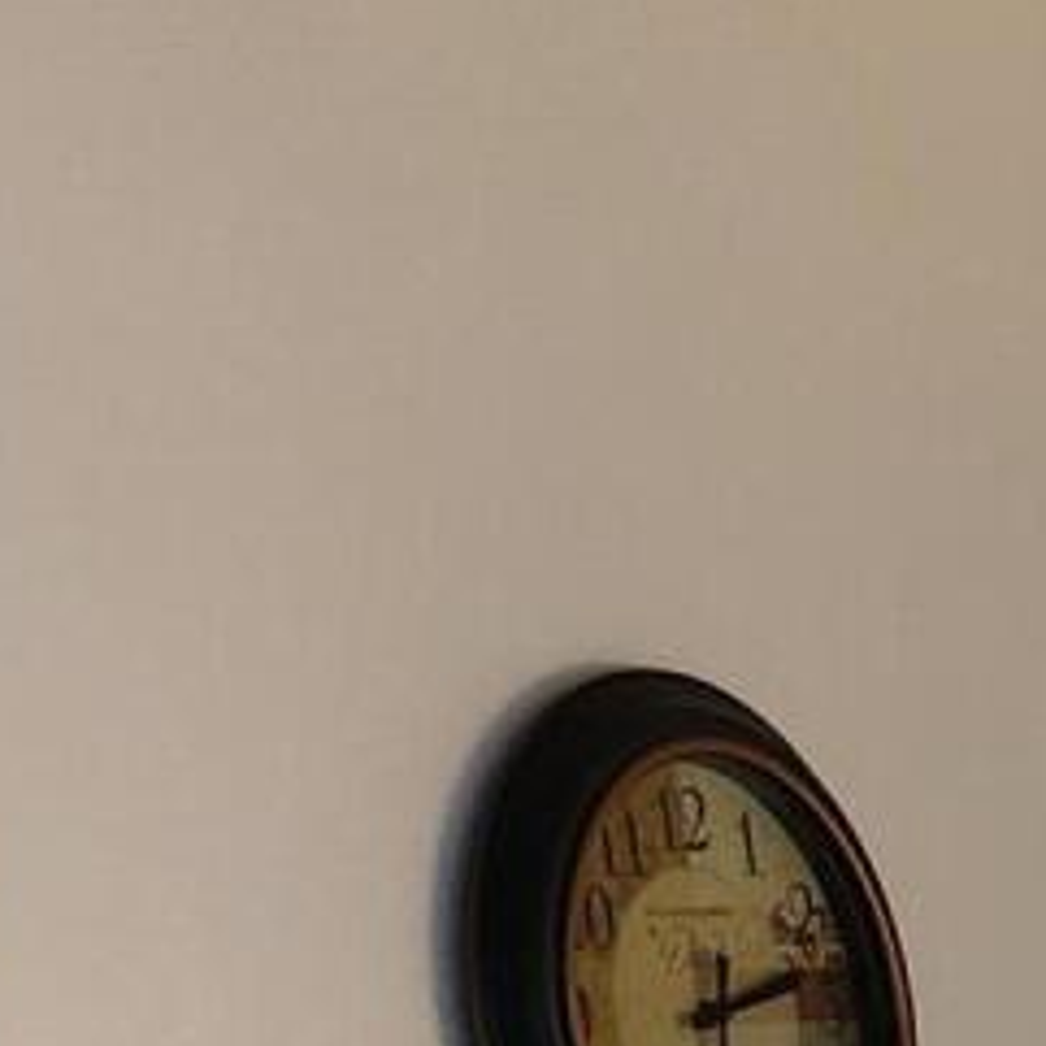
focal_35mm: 176
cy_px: 3138
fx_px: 6017
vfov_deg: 8.4
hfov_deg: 9.2
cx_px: 2235
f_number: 1.8
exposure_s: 1/60
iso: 125
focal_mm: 5
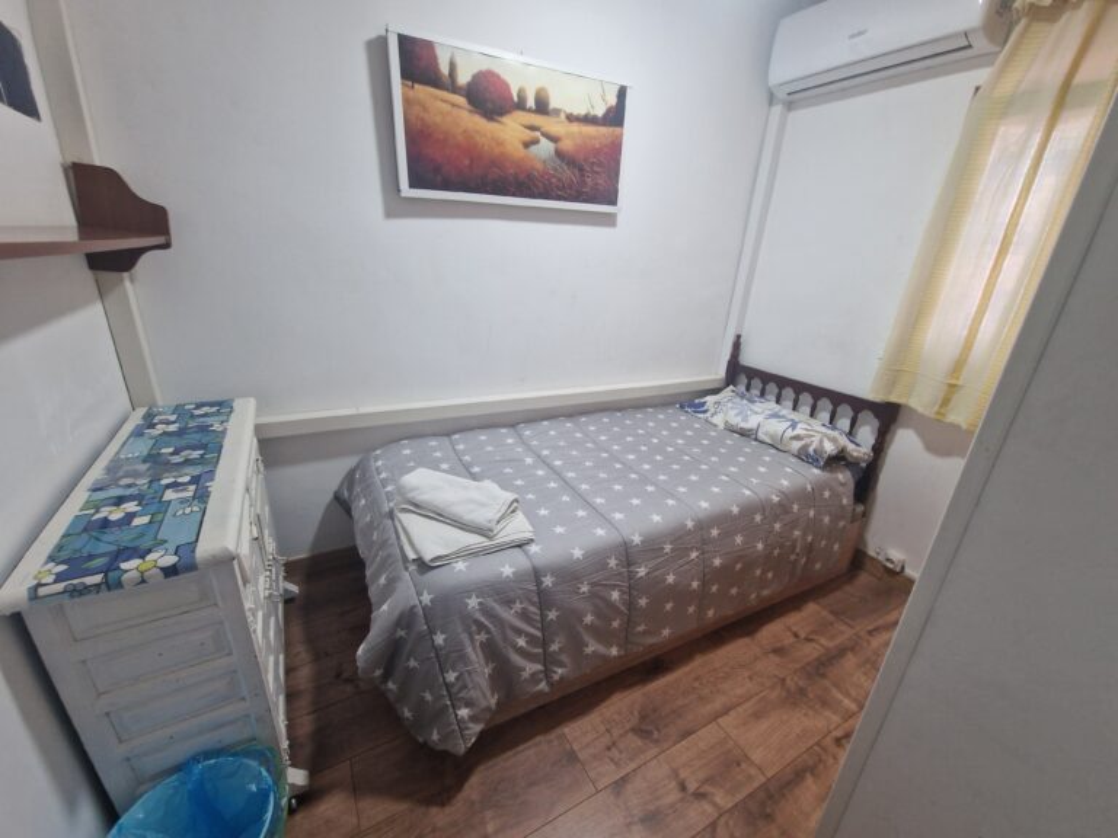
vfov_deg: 89.9
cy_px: 419
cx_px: 559
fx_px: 420
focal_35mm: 13
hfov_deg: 106.2
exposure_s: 1/50
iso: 200
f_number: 2.2
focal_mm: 2.2
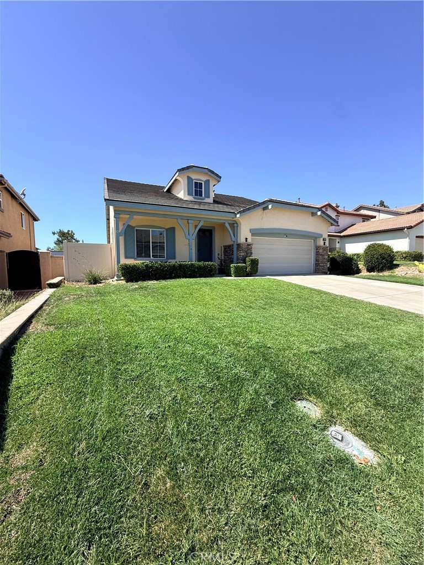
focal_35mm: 14
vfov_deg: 102.1
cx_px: 212
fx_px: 229
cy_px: 282
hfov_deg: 85.7
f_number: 2.2
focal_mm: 2.22
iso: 50
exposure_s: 1/1105
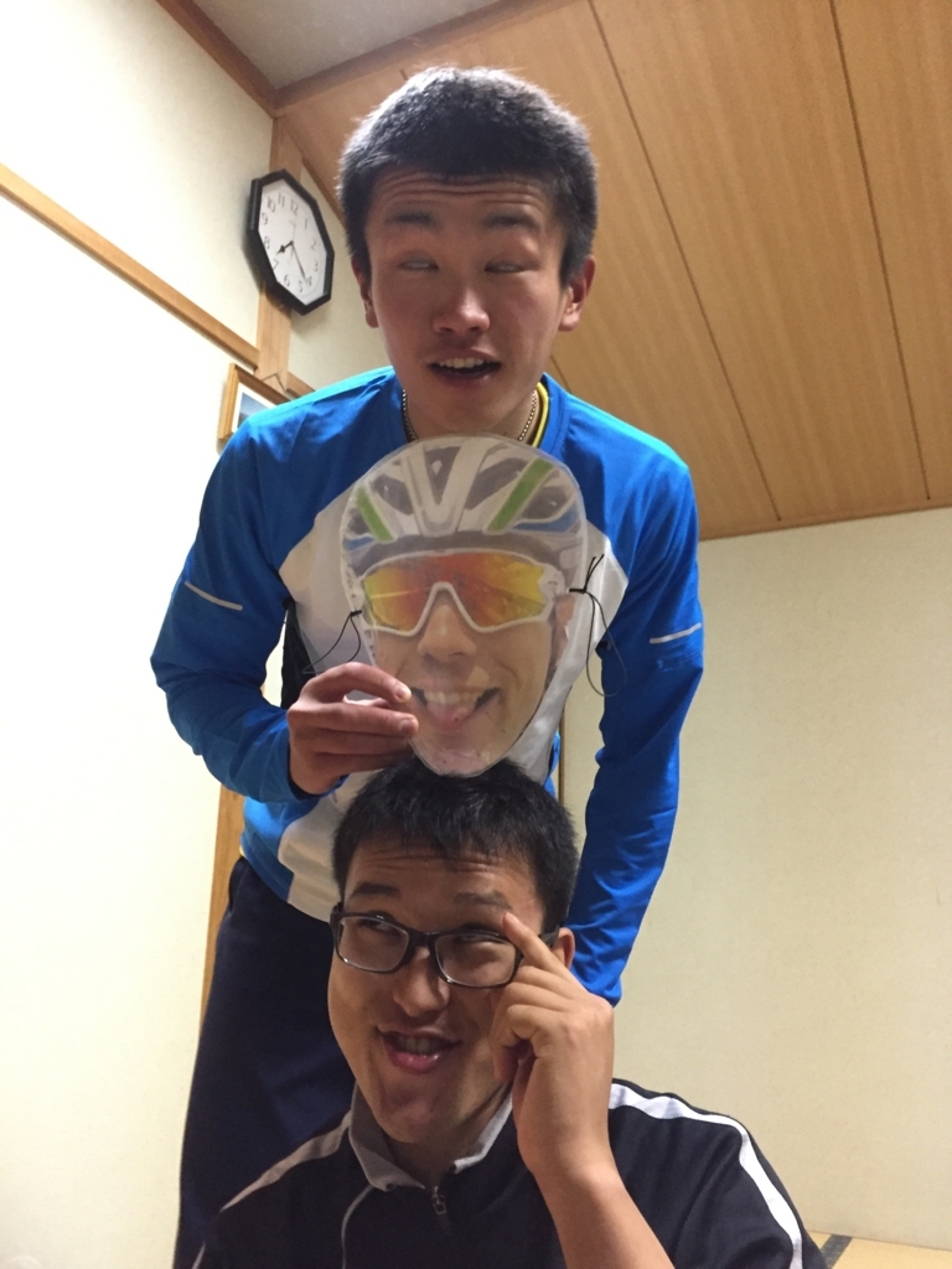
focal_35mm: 29
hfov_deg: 48.2
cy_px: 634
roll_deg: -0.2
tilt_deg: +14.8
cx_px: 476
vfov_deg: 61.7
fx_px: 1063
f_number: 2.2
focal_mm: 4.15
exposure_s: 1/20
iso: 250
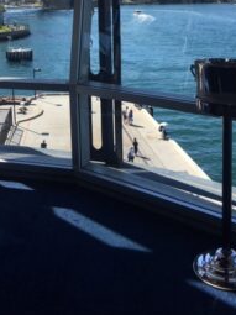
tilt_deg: -8.5
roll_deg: +1.2
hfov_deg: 30.8
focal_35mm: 47
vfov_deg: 39.2
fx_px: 428
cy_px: 72
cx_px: 107
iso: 25
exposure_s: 1/1304
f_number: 2.2
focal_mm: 4.15
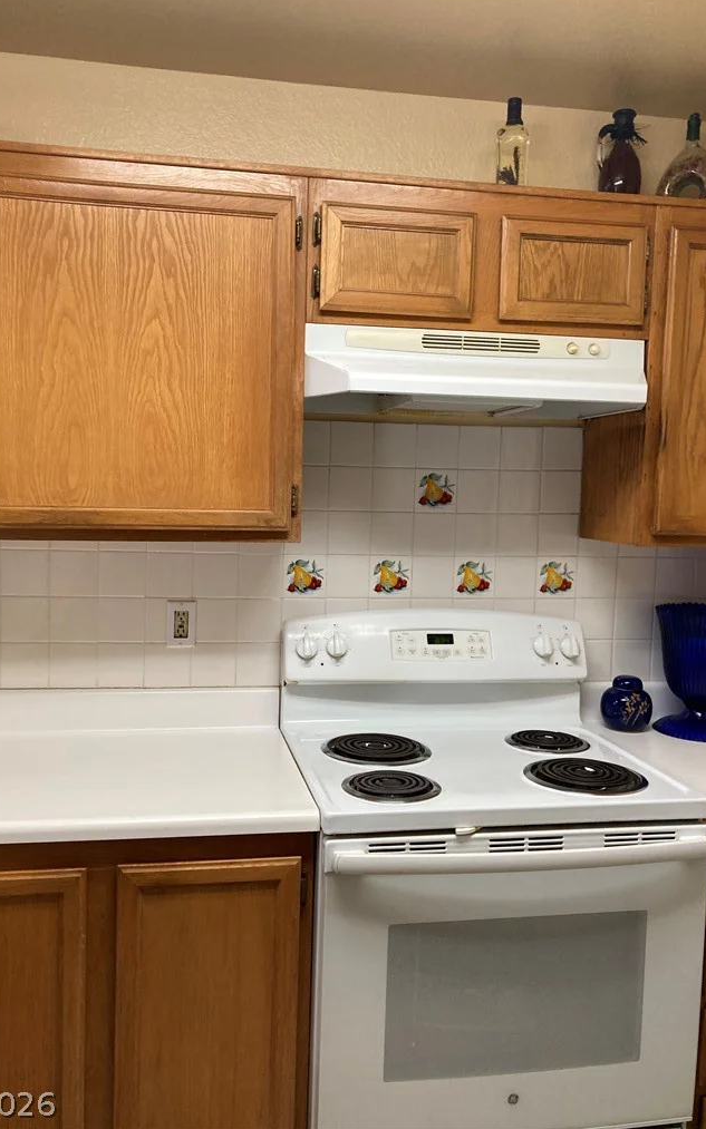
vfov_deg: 62.9
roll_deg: -1.4
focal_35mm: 30
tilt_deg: -1.3
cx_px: 323
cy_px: 559
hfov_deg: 41.8
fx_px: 924
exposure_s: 1/60
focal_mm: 3.99
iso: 80
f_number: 1.8
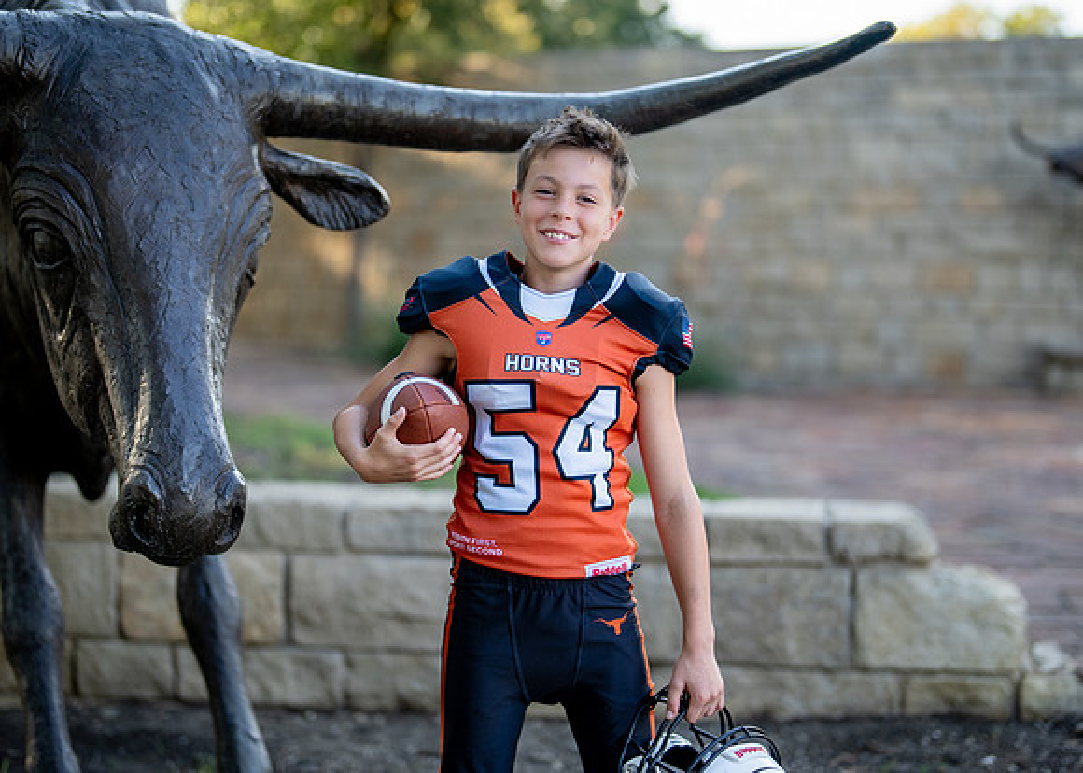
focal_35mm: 67
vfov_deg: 21.4
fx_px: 2049
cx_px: 534
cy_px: 377
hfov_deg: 29.6
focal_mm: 50
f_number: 1.2
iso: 200
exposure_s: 1/1600
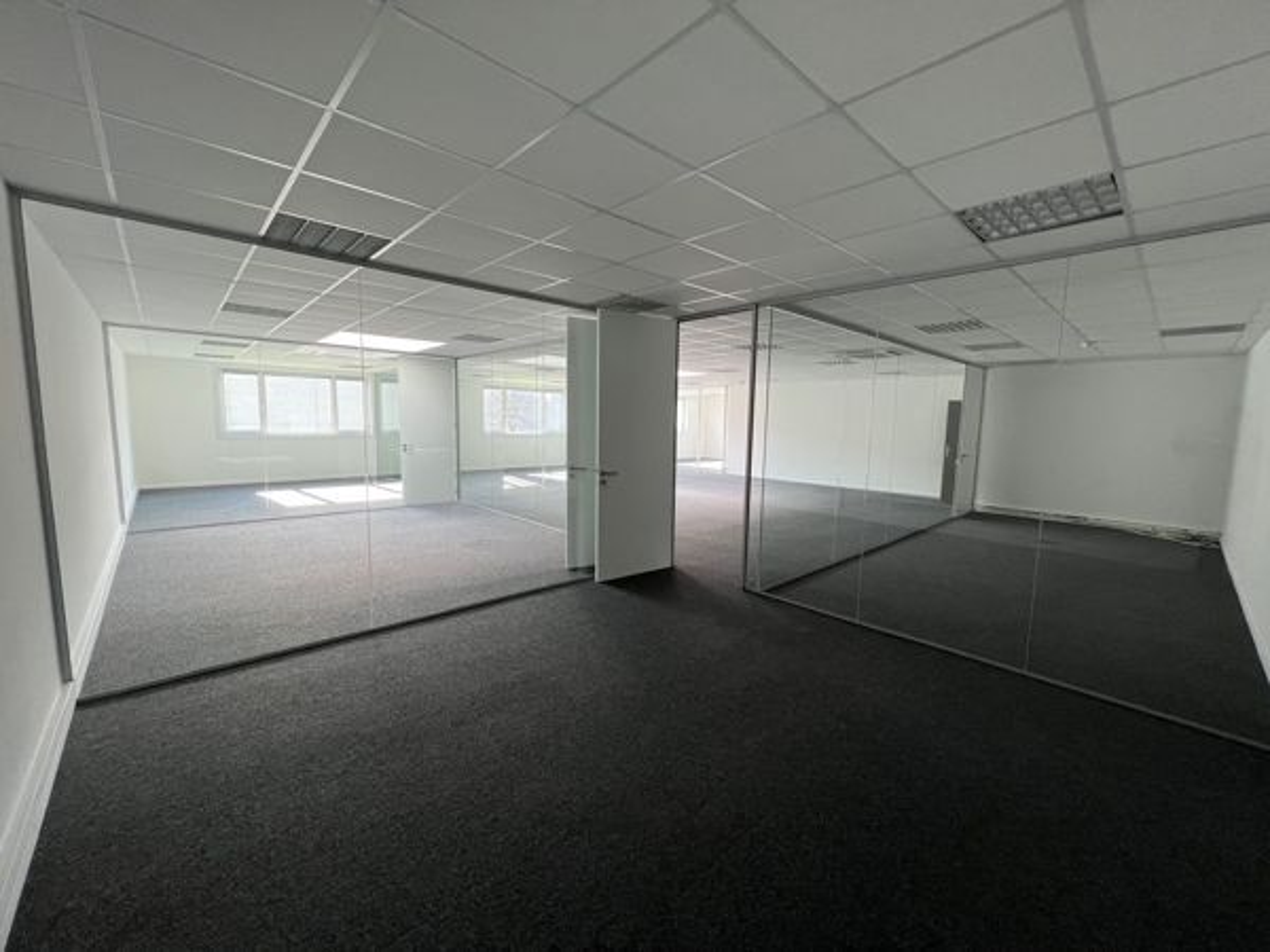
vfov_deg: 89.9
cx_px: 635
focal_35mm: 13
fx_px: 477
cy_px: 476
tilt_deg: -6.0
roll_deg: -0.7
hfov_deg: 106.2
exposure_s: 1/121
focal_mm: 1.57
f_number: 1.8
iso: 100
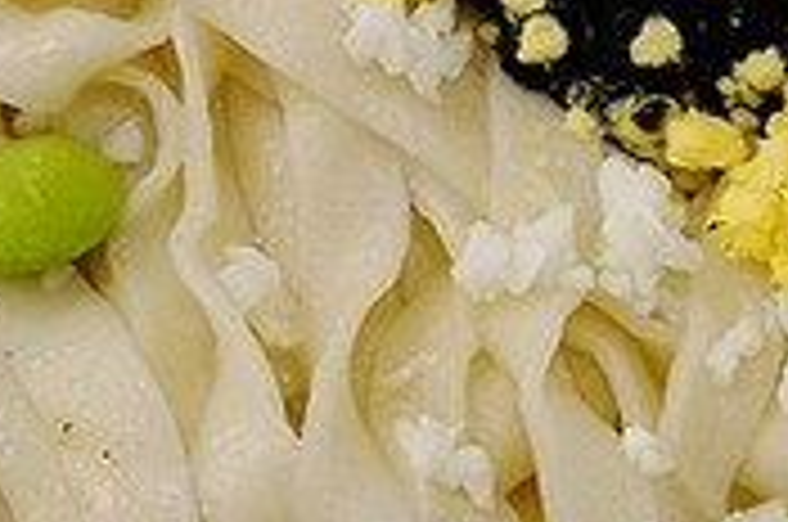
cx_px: 702
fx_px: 3490
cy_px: 130
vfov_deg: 8.5
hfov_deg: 12.8
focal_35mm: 160
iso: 3200
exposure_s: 1/80
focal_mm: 31
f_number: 5
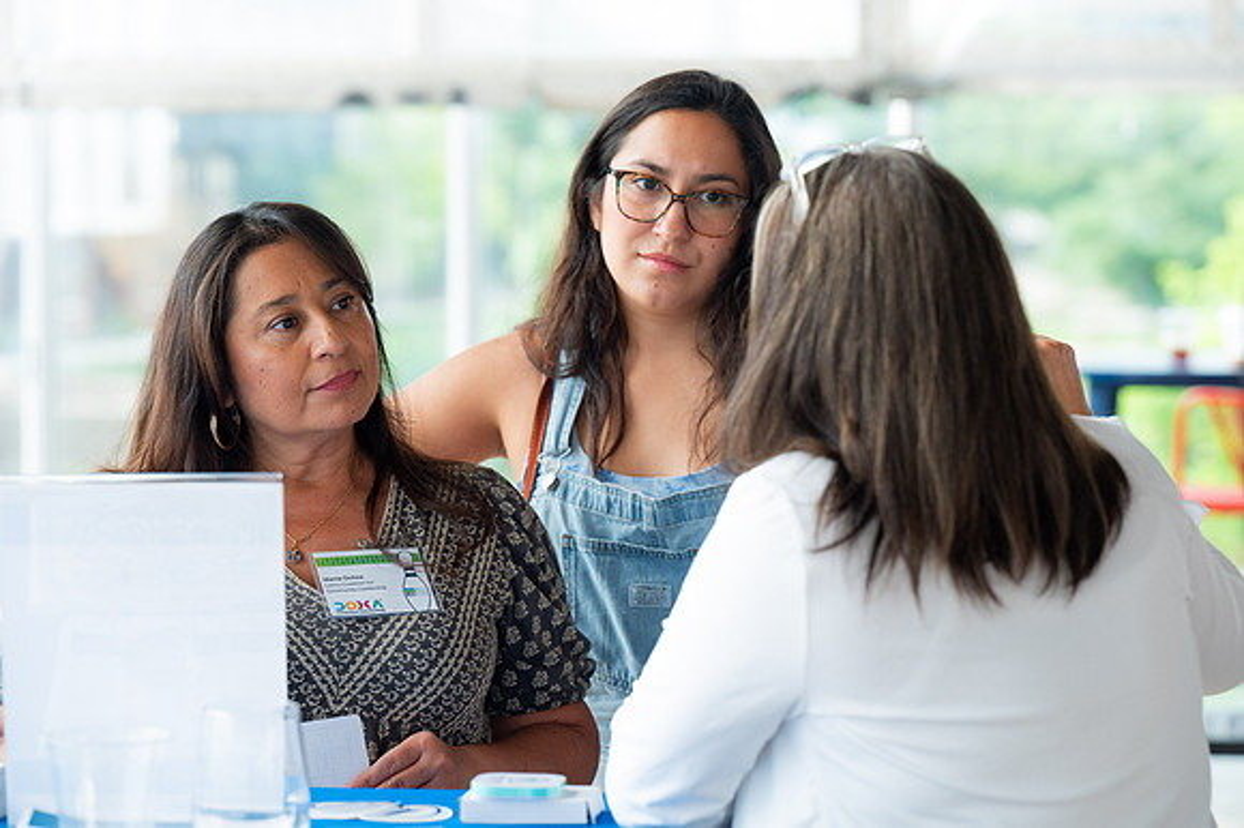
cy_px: 414
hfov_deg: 17.1
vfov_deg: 11.4
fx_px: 4144
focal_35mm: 120
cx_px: 622
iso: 1250
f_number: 4.5
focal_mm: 120
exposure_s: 1/800
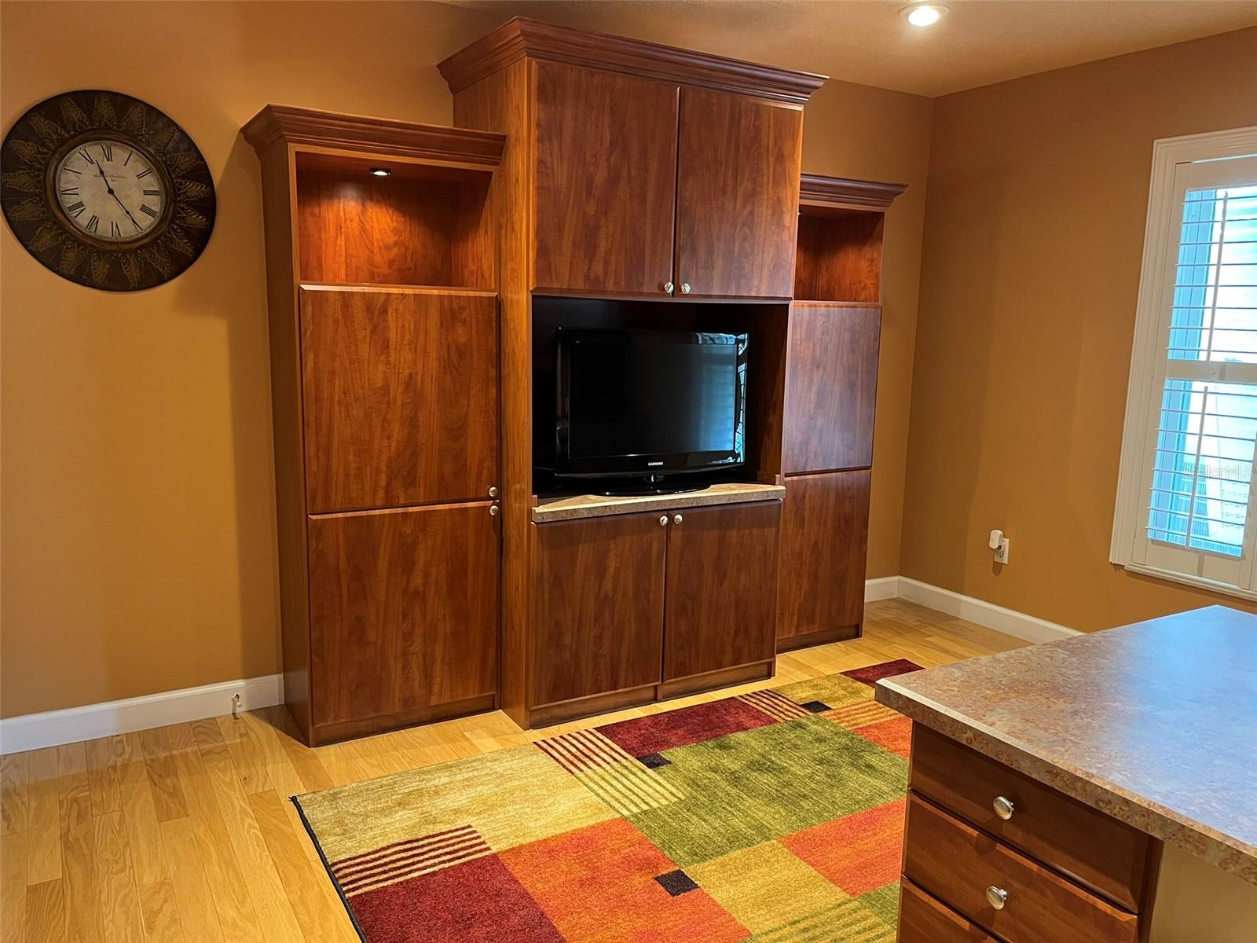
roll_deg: -0.6
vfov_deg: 53.1
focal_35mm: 26
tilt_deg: -9.6
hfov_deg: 67.3
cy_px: 472
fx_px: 944
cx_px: 628
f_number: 1.6
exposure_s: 1/40
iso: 400
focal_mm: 5.1
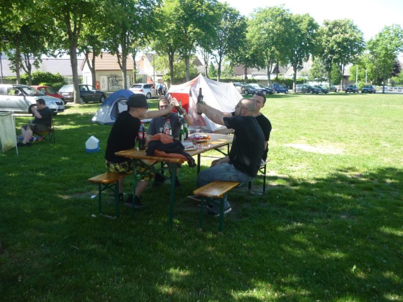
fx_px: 384
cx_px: 202
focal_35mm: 33
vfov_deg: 42.9
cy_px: 151
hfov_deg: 55.4
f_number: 2.8
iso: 100
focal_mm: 5.5
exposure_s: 1/250
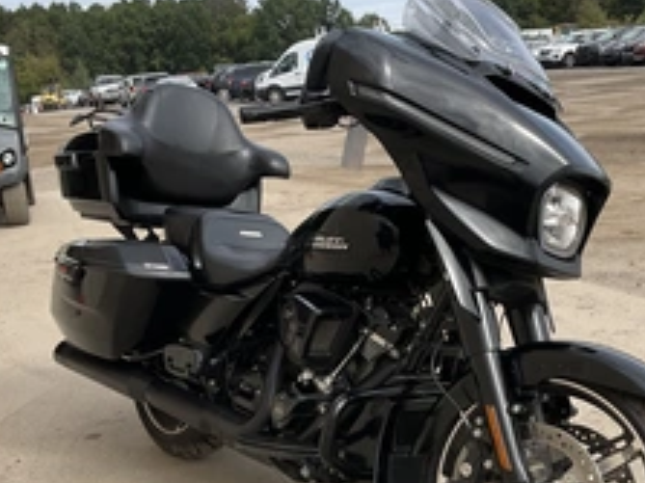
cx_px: 373
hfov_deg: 36.8
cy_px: 335
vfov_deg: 27.8
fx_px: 968
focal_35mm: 52
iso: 25
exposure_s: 1/1195
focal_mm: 3
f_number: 1.8
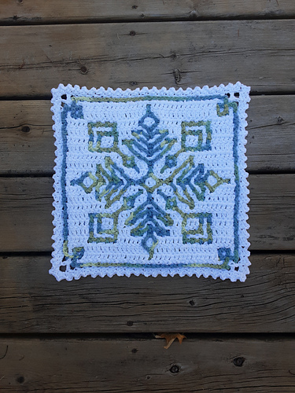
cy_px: 196
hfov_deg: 49.7
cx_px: 148
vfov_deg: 63.4
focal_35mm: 28
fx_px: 318
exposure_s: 1/429
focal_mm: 2.9
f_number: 1.9
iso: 40
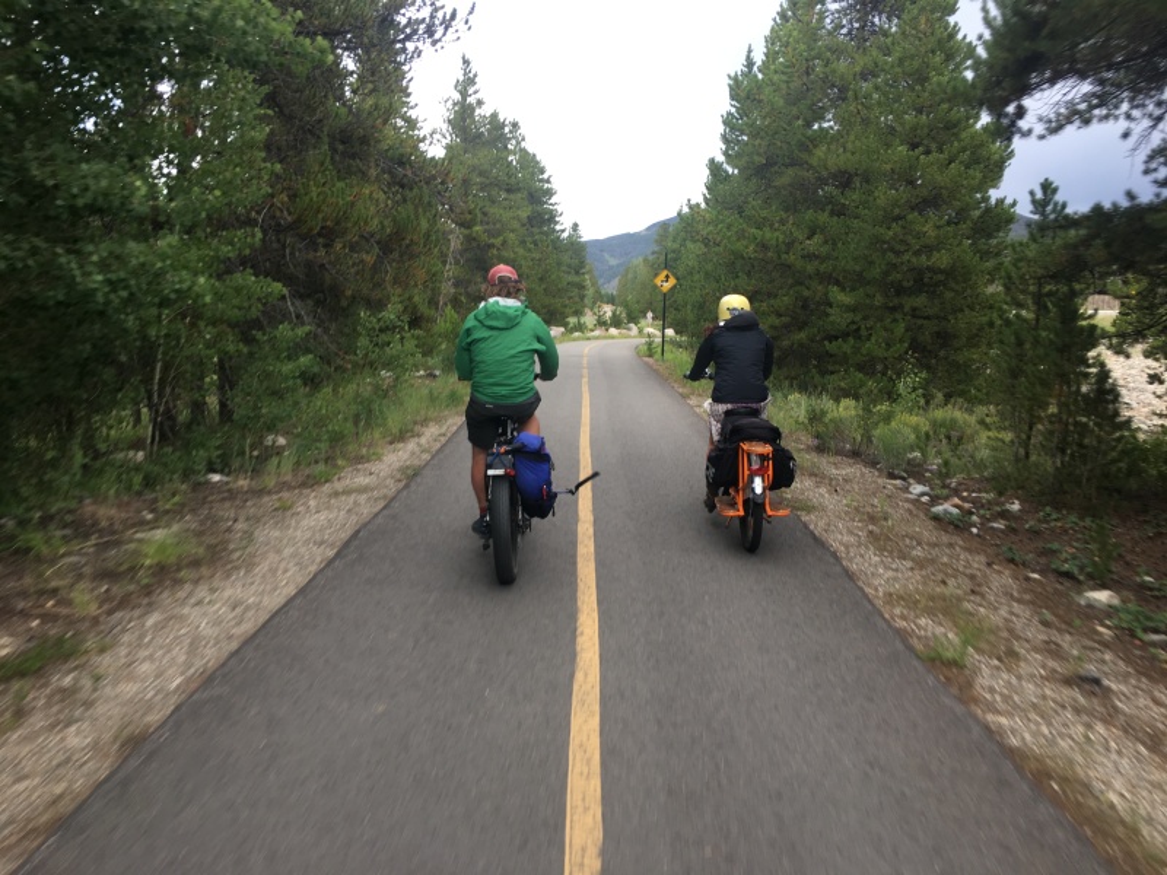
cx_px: 584
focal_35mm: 29
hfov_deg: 61.7
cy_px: 438
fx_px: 978
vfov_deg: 48.2
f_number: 2.2
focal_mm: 4.15
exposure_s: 1/150
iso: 25
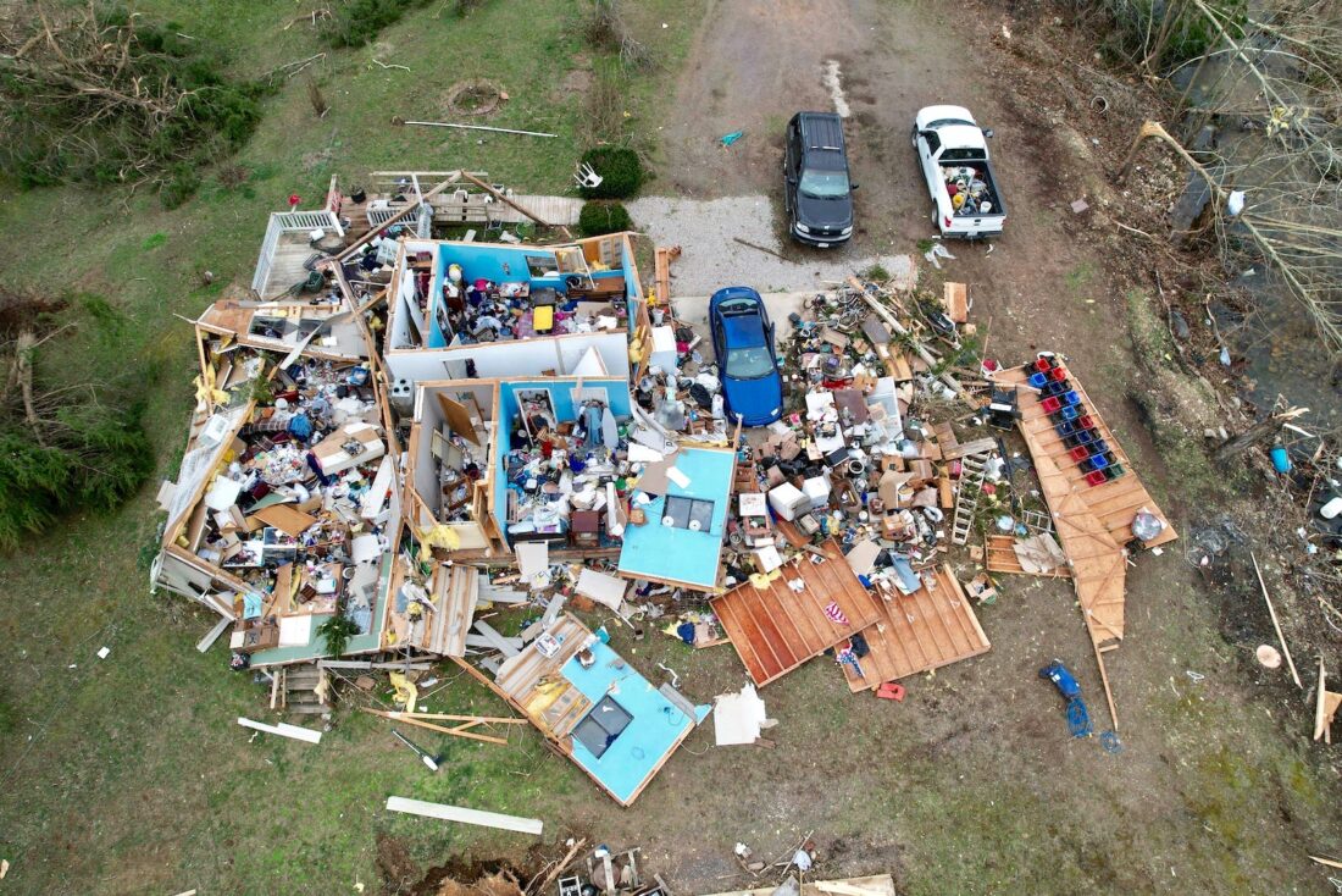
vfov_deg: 57.3
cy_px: 448
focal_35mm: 22
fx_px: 820
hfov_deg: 78.6
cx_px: 671
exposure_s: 1/320
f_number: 2.8
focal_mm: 8.38
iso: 100
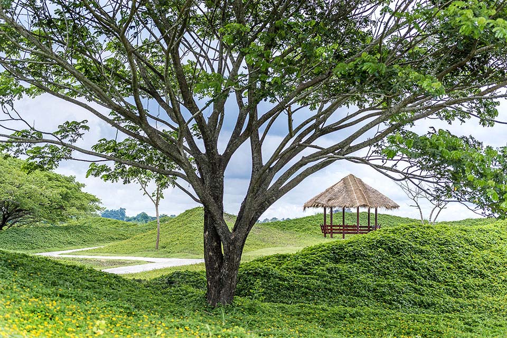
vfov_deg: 19.4
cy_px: 169
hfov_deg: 28.9
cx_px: 254
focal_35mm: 70
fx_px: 985
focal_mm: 70
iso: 200
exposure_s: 1/4000
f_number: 3.5
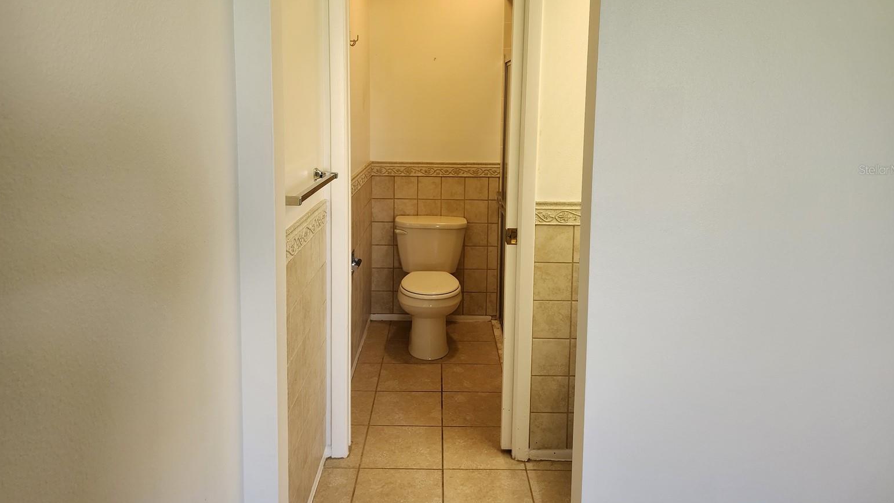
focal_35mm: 26
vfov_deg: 43.8
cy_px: 169
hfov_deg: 71.9
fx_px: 616
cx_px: 450
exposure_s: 1/120
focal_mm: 6.4
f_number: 1.8
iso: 250
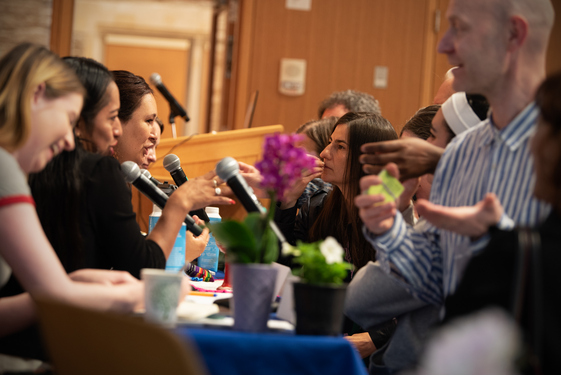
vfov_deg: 12.2
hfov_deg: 18.3
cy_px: 188
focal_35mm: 112
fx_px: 1746
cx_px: 280
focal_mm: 112
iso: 1250
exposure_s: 1/80
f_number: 3.5
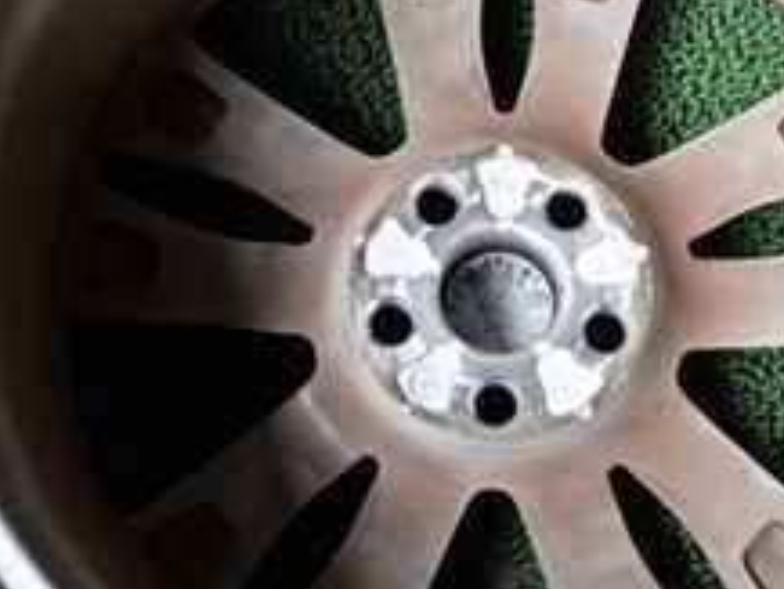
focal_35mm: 83
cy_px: 275
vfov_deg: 17.8
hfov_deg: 23.5
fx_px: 1881
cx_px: 499
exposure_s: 1/60
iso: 200
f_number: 2.3
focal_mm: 5.4
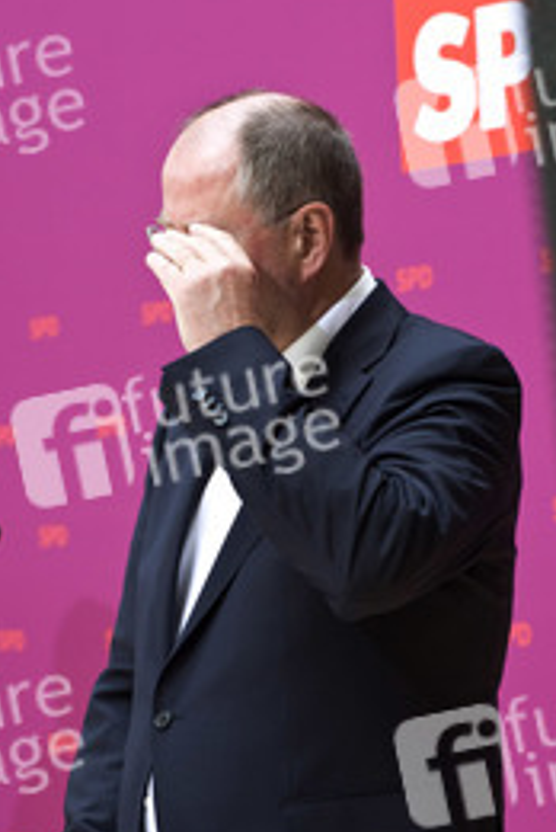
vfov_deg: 16.6
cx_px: 270
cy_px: 592
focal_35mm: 123
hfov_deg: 11.2
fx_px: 2842
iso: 1600
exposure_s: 1/200
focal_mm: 80
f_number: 7.1
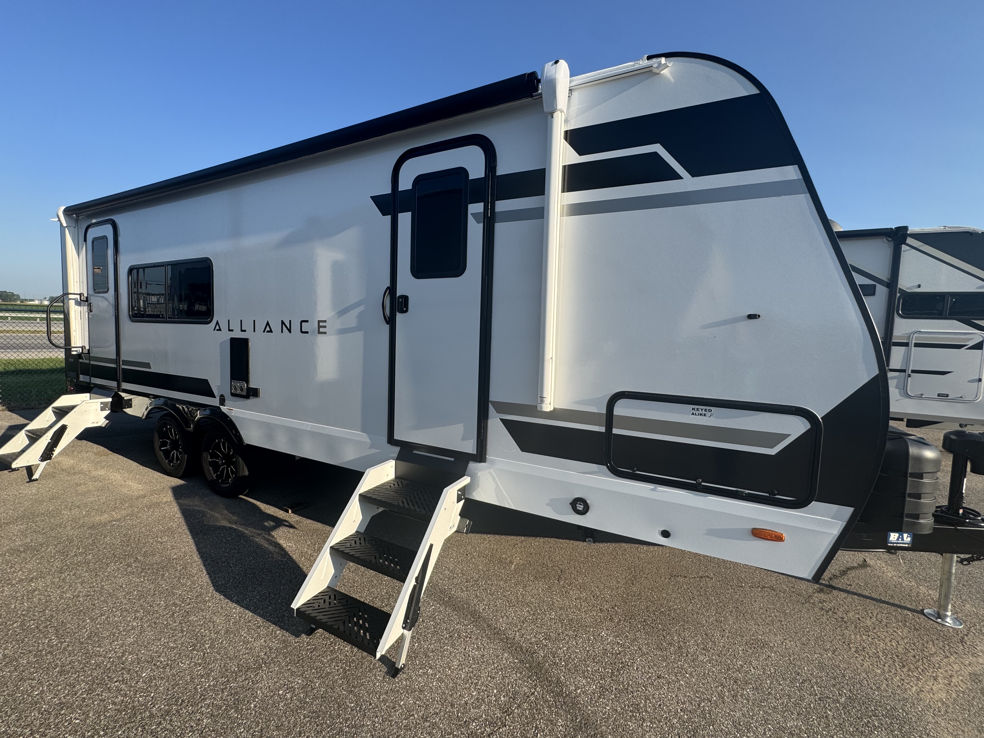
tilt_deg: -6.4
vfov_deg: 81.7
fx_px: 426
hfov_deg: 98.1
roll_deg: -3.5
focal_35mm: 15
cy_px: 361
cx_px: 463
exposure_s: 1/1143
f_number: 2.2
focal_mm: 2.22
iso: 40
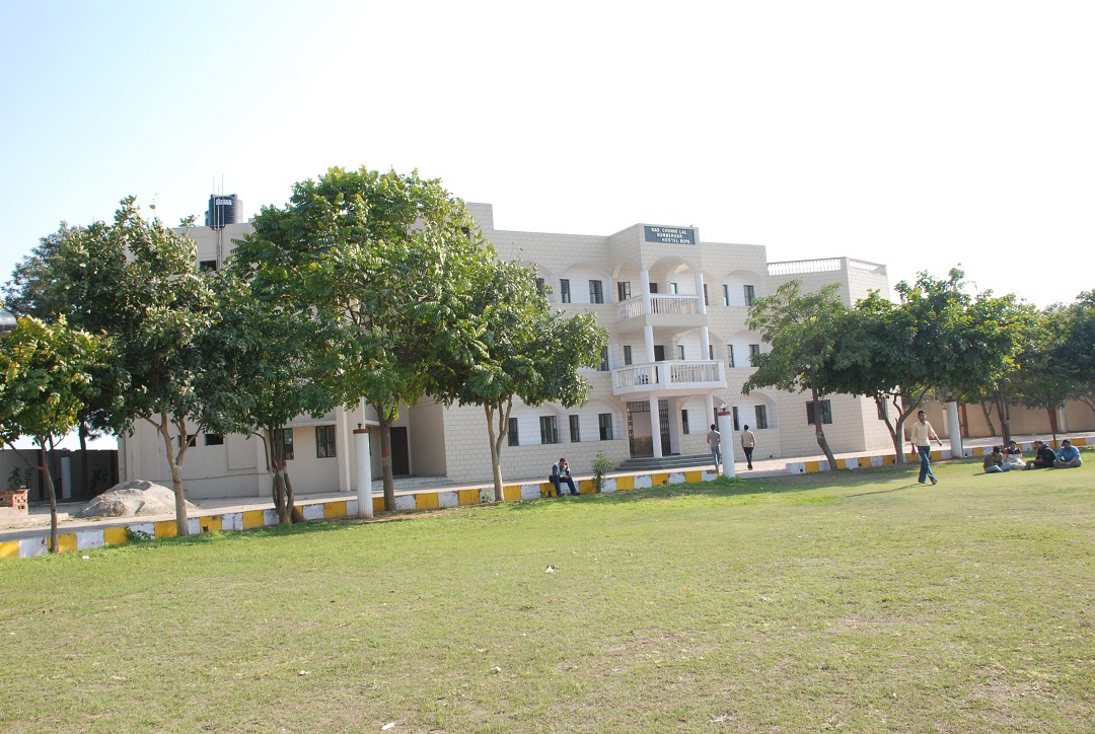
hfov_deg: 61.8
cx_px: 548
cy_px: 367
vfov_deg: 43.8
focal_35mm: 30
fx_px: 914
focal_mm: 20
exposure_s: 1/60
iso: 250
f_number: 13
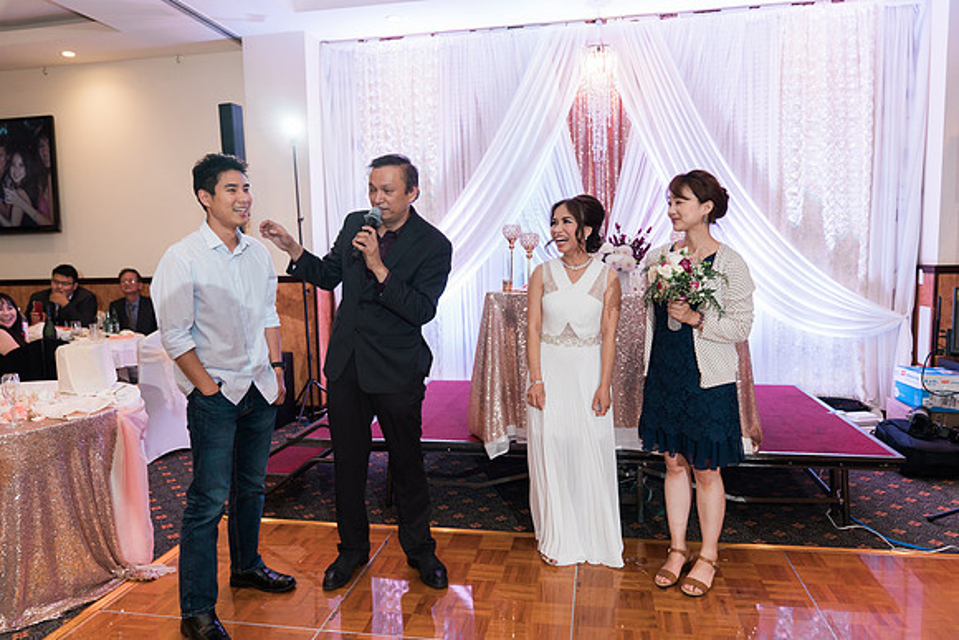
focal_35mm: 25
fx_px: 666
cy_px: 320
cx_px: 480
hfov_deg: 71.5
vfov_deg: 51.3
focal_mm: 25
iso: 800
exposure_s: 1/160
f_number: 2.8
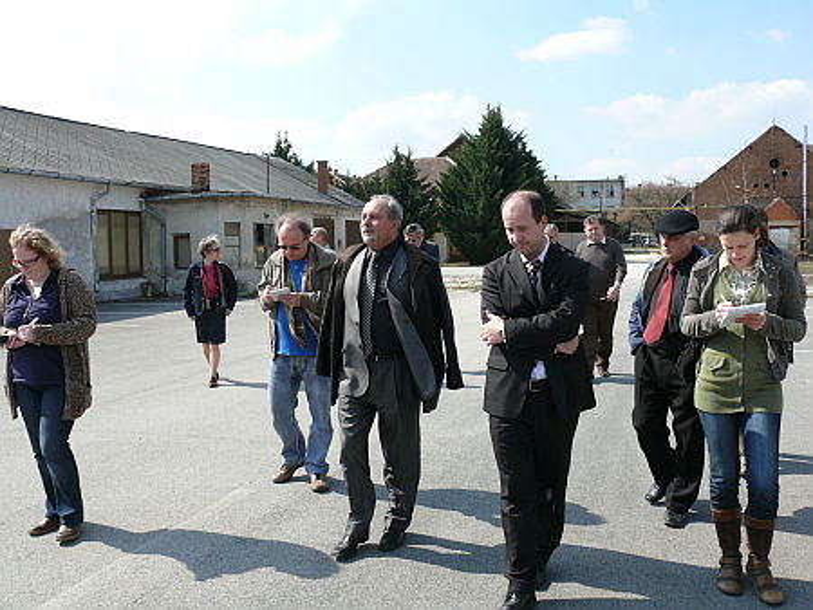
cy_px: 305
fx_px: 822
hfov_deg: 52.6
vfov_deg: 40.7
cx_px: 406
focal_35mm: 35
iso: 100
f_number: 5.6
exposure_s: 1/320
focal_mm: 7.4
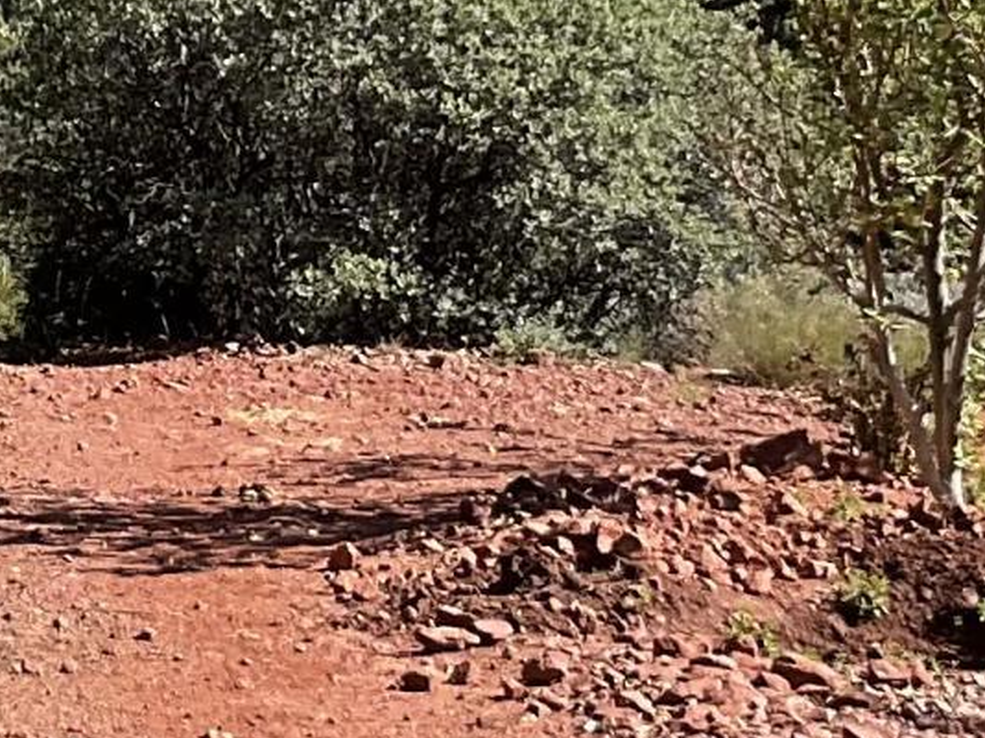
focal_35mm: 163
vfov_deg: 9.1
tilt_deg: -0.9
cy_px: 166
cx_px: 100
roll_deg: +1.0
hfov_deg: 12.0
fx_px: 4636
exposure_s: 1/1250
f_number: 1.8
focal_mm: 3
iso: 16
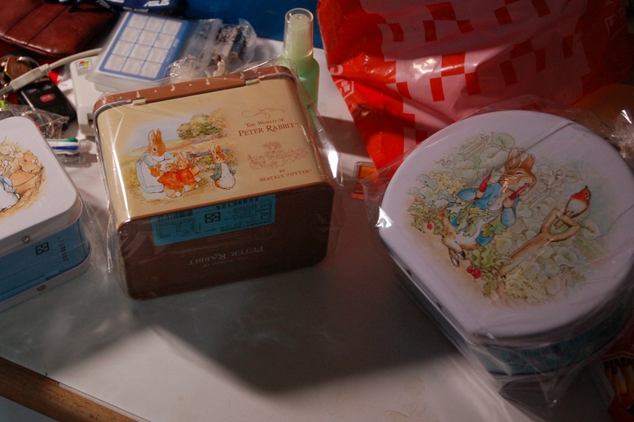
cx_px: 231
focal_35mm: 62
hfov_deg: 32.4
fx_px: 1085
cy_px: 173
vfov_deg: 22.0
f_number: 4
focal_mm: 31
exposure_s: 1/50
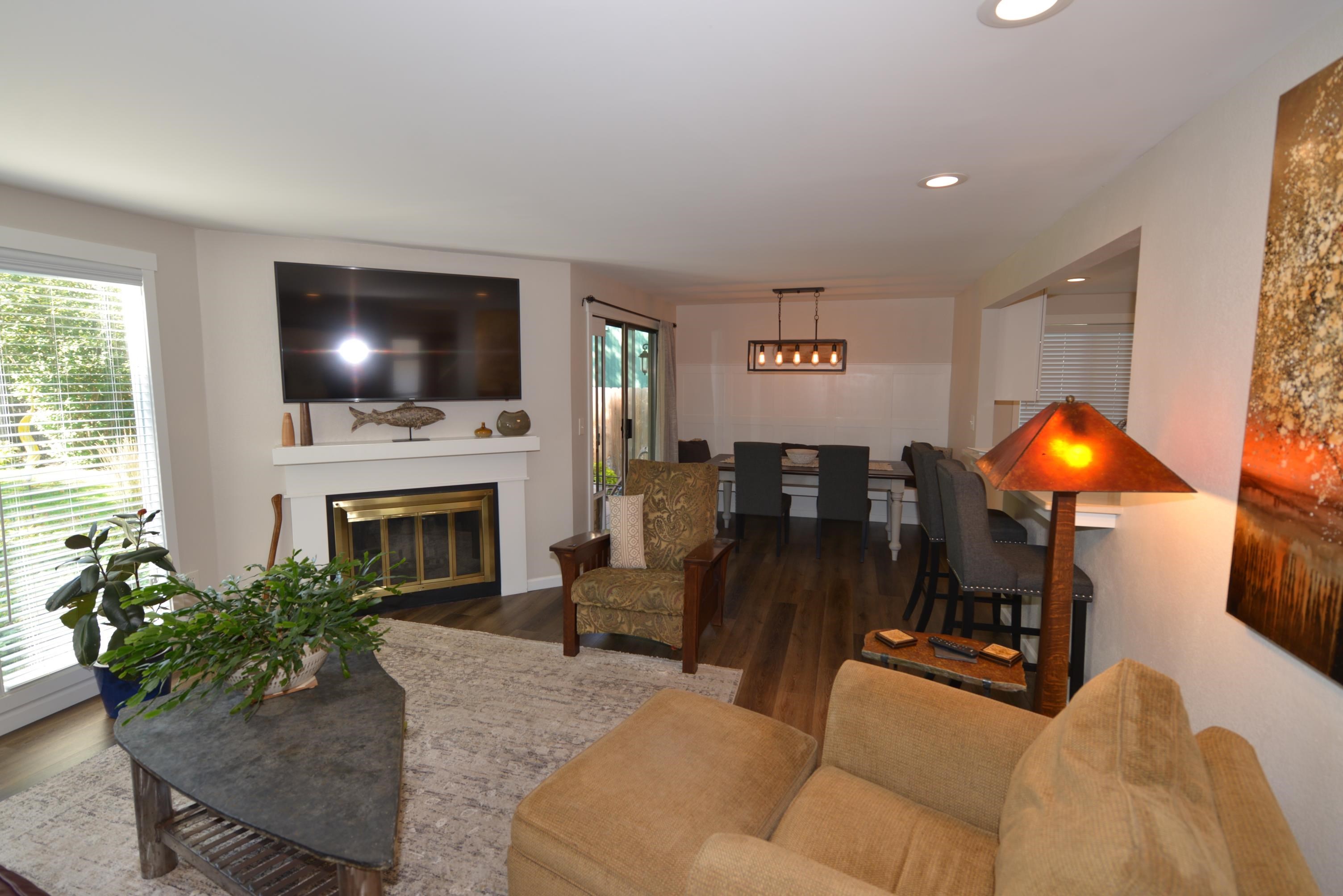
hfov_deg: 96.7
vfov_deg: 73.8
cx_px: 672
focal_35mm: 16
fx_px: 597
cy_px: 448
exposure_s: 1/60
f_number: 4
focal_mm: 16
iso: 220
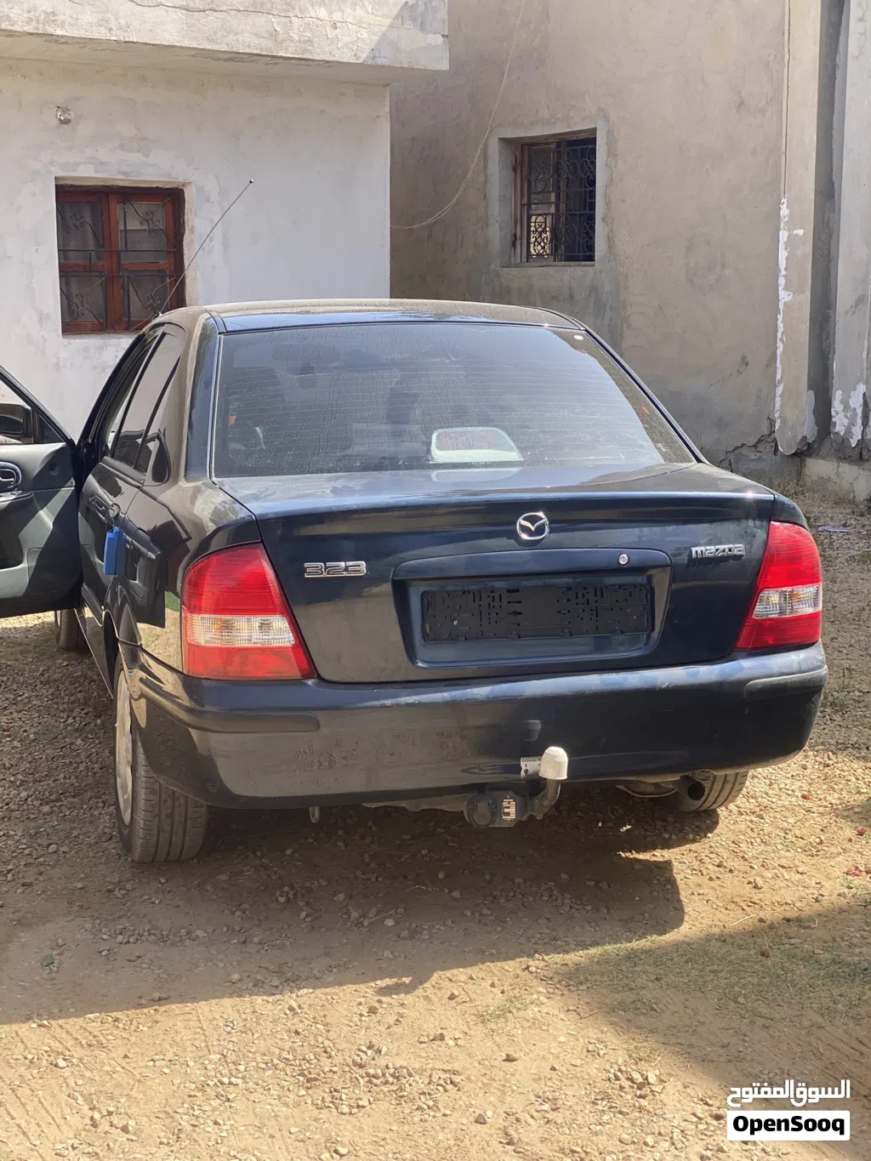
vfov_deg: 36.8
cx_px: 436
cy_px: 580
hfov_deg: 28.0
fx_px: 1744
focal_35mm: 52
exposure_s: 1/480
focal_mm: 6
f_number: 2
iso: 20
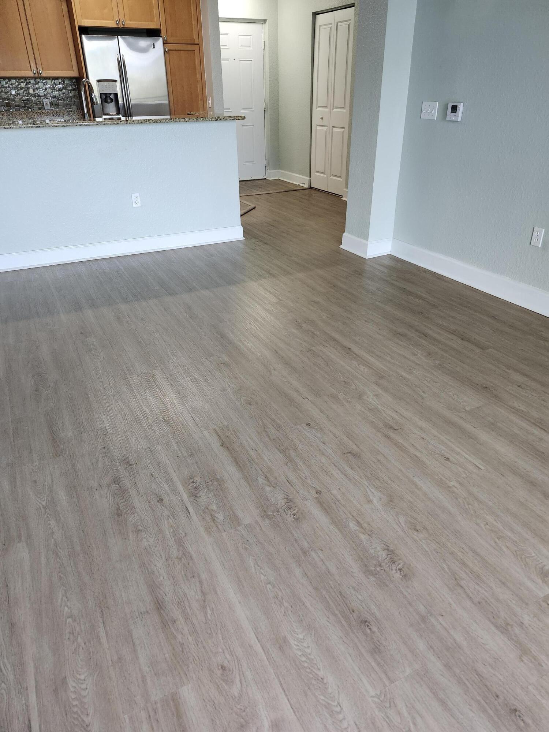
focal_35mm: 23
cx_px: 274
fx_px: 486
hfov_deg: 58.9
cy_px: 366
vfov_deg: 73.9
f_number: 1.8
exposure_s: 1/120
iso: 400
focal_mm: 5.54
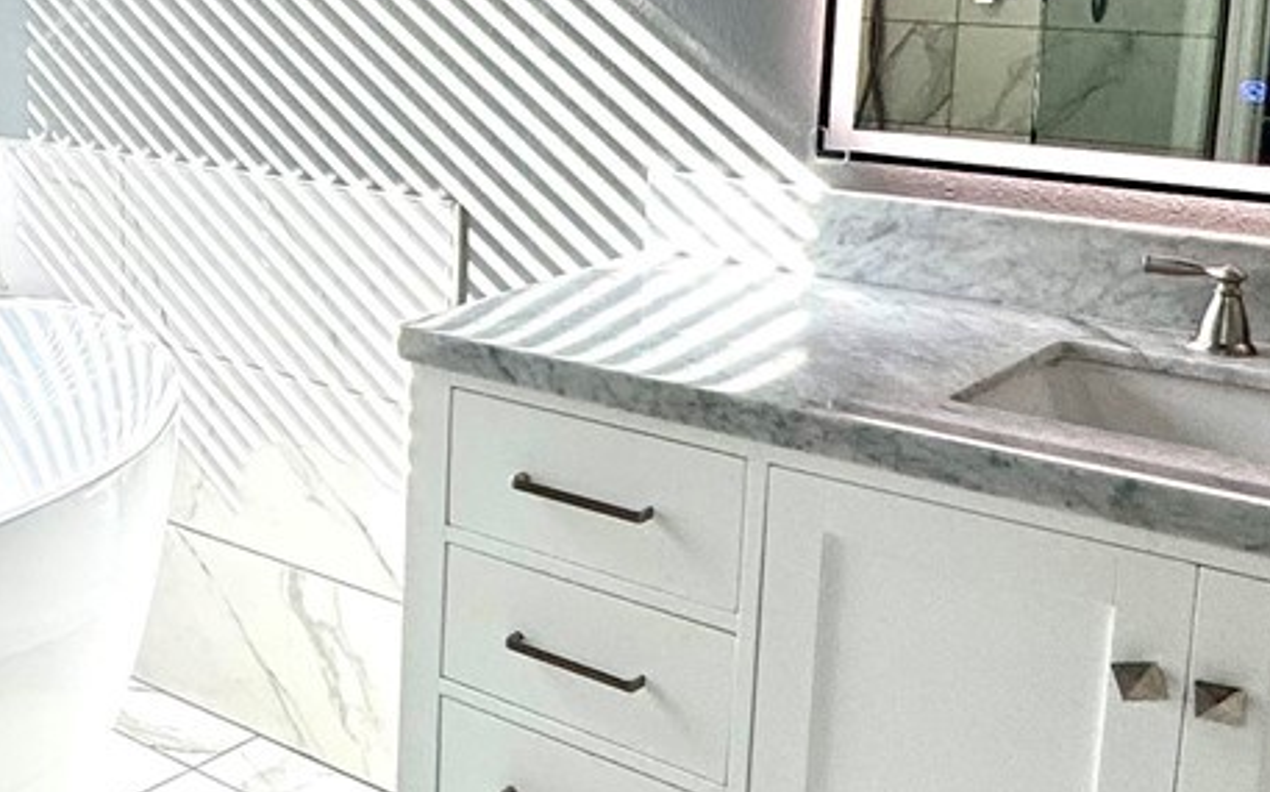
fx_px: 1799
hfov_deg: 32.6
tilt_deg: -9.3
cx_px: -228
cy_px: 156
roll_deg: +1.5
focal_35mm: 52
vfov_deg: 24.4
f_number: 2.2
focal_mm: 2.22
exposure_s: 1/183
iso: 40
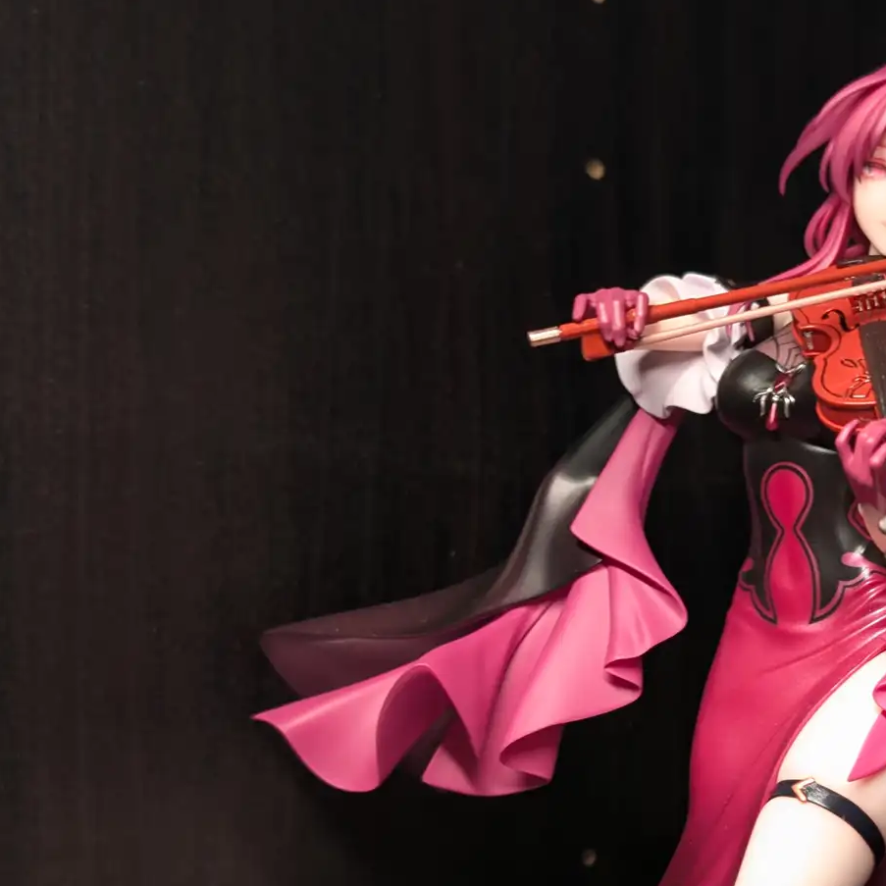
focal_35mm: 75
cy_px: 759
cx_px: 783
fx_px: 2172
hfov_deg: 22.5
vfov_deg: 22.6
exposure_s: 1/6.71
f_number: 1.68
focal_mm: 6.9
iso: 45
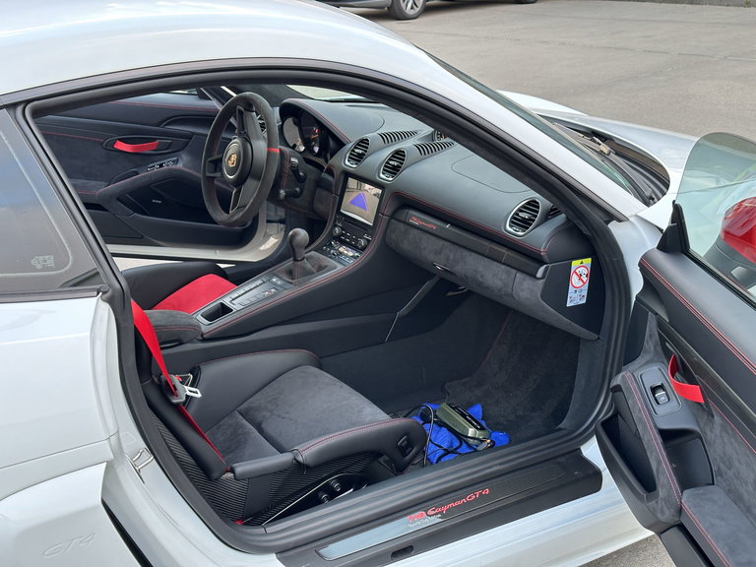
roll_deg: +0.0
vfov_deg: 30.3
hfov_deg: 39.7
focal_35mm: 48
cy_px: 284
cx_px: 378
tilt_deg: -19.5
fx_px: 1048
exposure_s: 1/60
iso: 100
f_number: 1.78
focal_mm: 6.86
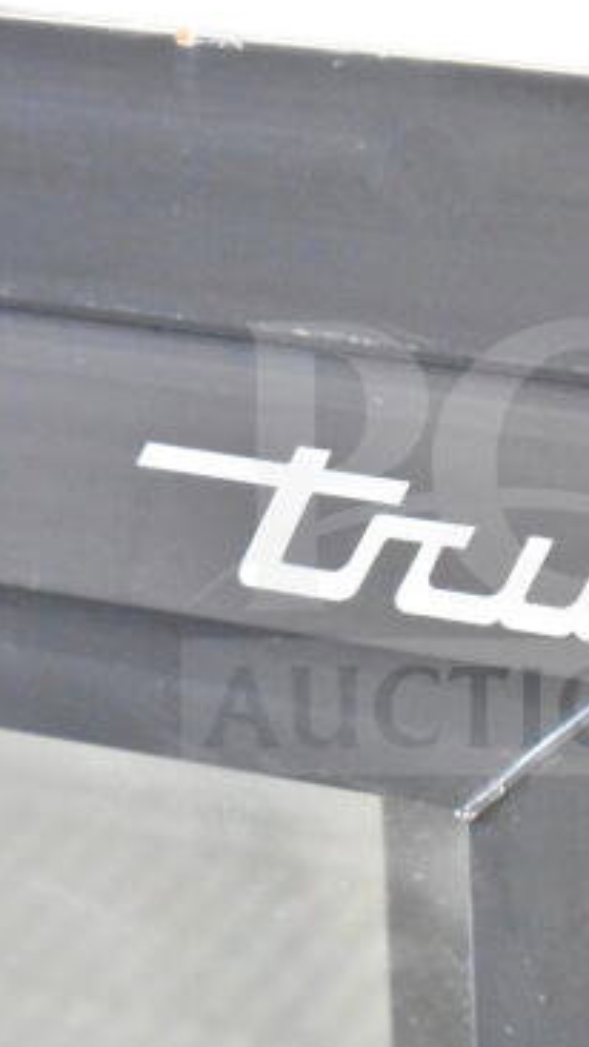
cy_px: 548
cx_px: 500
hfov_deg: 8.4
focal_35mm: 144
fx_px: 3993
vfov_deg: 14.9
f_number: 5.6
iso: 25600
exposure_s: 1/80
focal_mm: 55
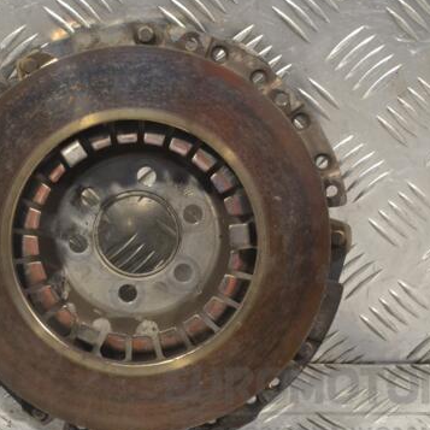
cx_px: 142
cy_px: 225
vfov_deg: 14.8
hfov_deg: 14.8
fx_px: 1654
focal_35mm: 118
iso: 3200
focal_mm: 55
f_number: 8
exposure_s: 1/250
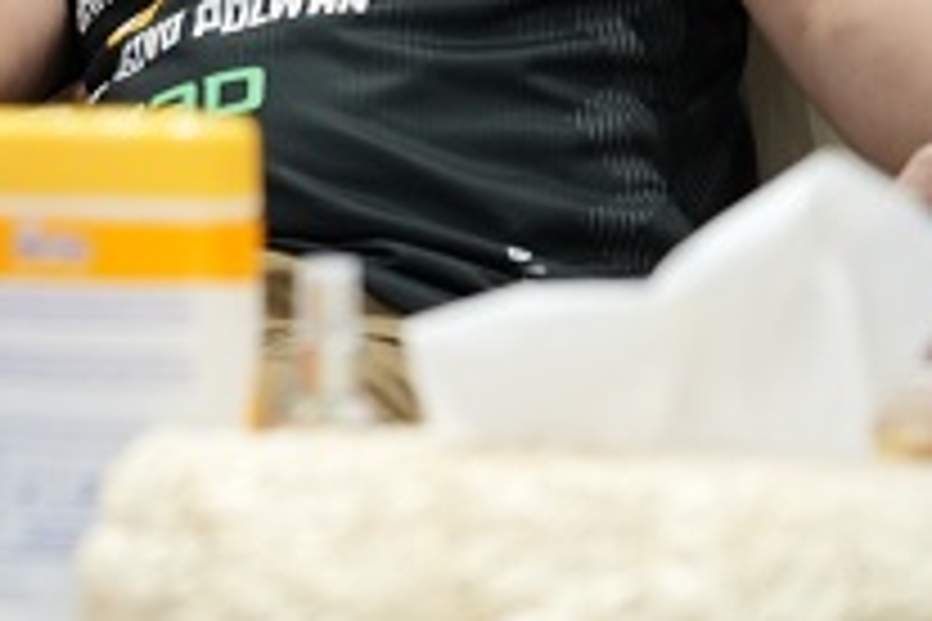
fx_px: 6135
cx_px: -612
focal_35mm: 237
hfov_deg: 8.4
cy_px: -360
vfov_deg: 5.7
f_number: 4
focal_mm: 70
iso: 1250
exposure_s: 1/200
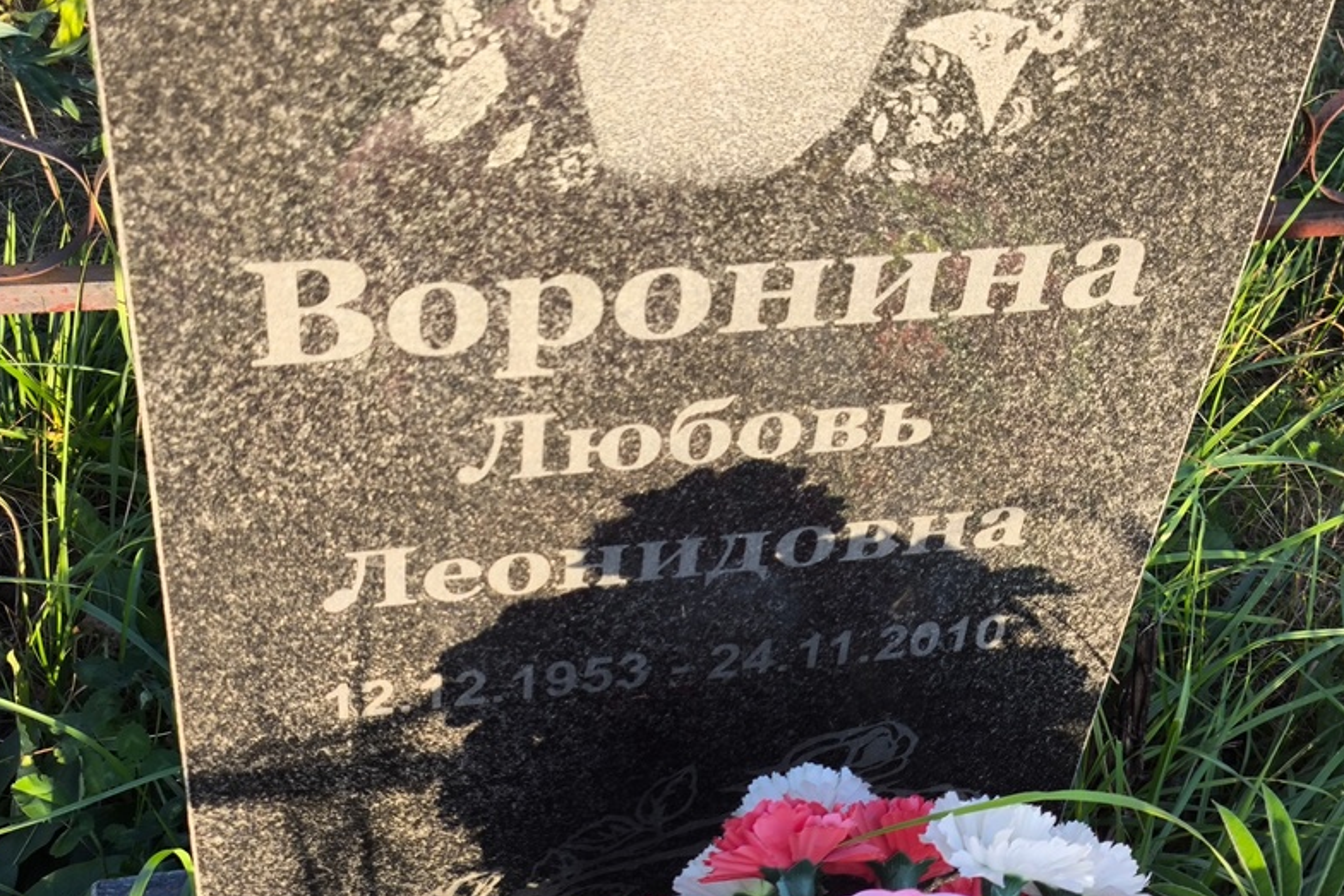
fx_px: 1979
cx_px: 663
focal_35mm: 53
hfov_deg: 37.5
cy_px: 500
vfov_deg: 25.5
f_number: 1.7
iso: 50
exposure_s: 1/173
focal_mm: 4.71
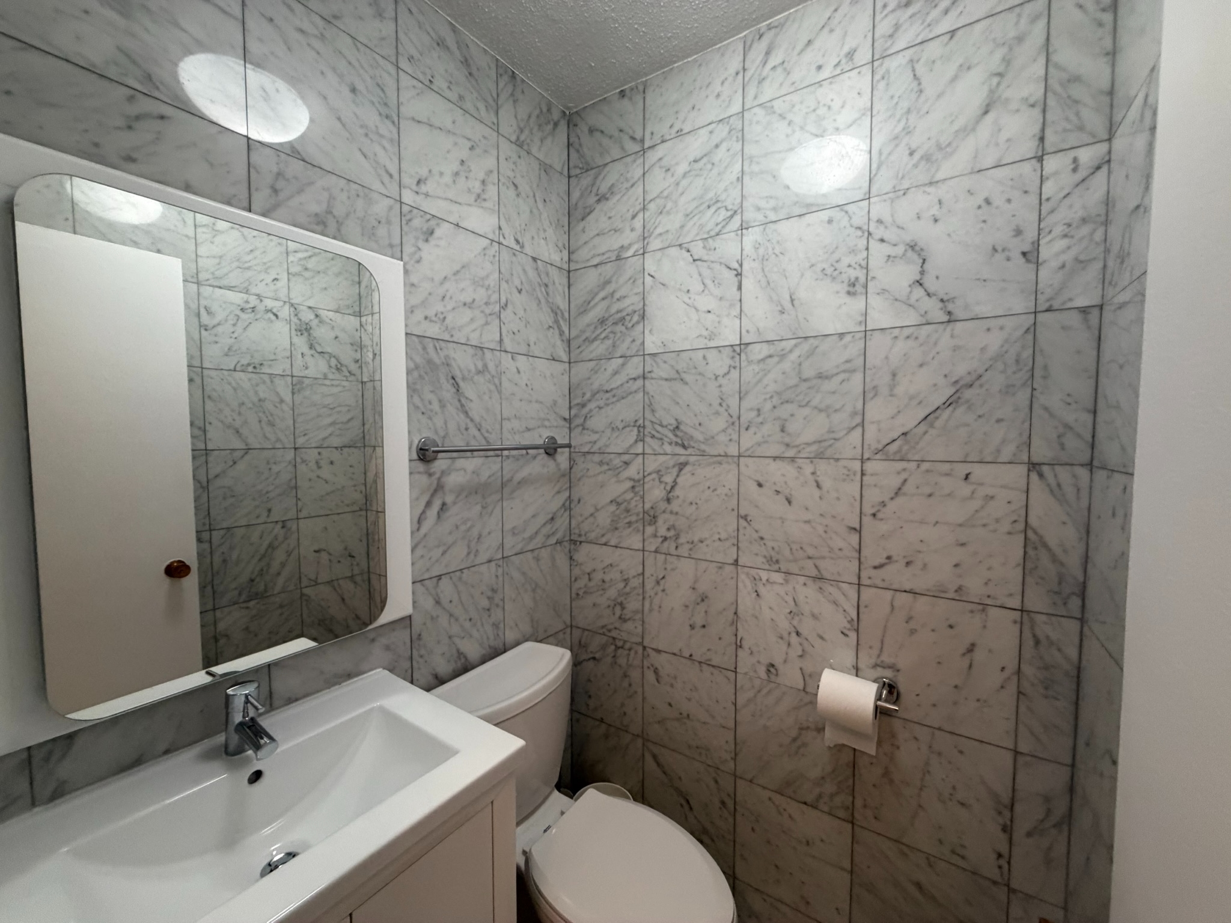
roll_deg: +1.1
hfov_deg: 102.1
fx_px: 498
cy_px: 462
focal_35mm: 14
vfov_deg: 85.7
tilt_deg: -4.1
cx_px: 616
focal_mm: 2.22
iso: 250
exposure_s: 1/60
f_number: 2.2
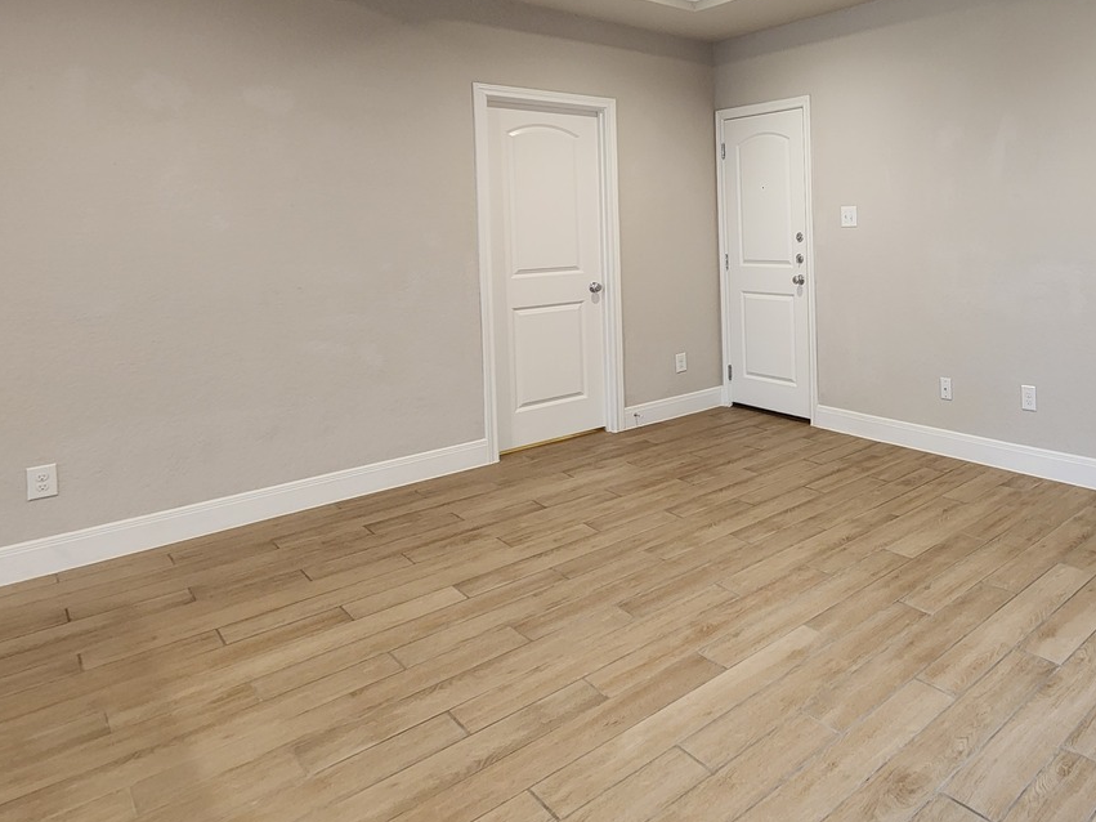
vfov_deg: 59.0
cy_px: 246
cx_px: 872
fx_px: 696
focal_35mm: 22
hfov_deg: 69.2
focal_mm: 2.2
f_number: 2.2
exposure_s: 1/60
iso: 320
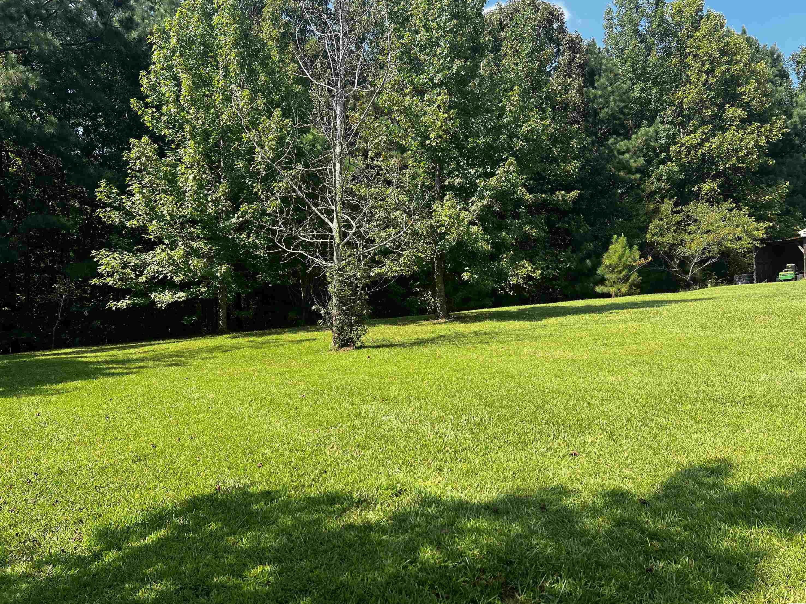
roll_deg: -0.5
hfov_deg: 65.3
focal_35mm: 27
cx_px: 401
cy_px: 302
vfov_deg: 51.4
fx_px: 629
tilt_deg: +0.8
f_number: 1.5
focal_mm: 5.7
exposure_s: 1/1553
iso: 50
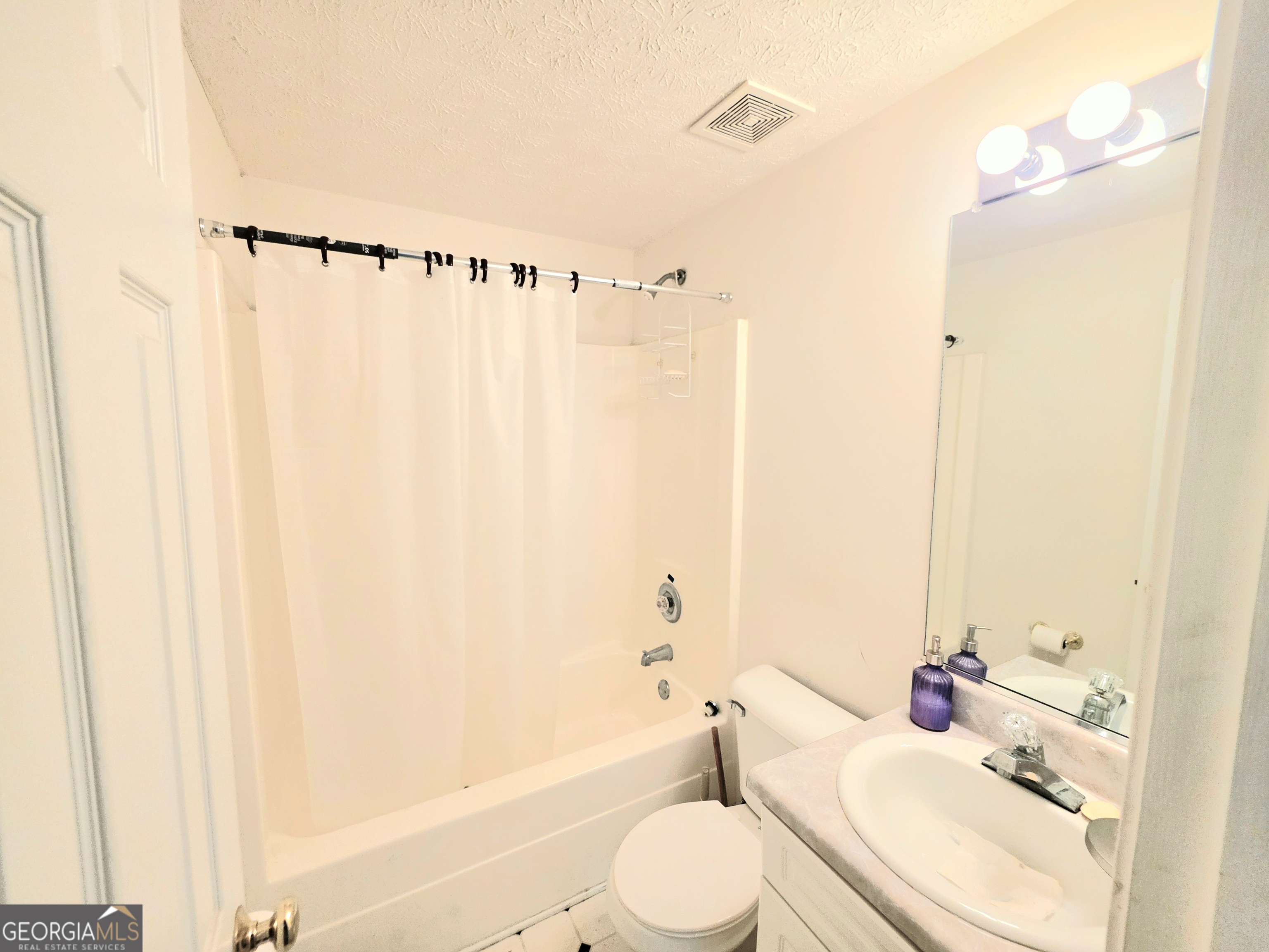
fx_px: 477
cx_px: 634
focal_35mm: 13
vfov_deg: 89.9
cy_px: 476
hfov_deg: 106.2
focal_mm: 2.2
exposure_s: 1/120
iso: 160
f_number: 1.9
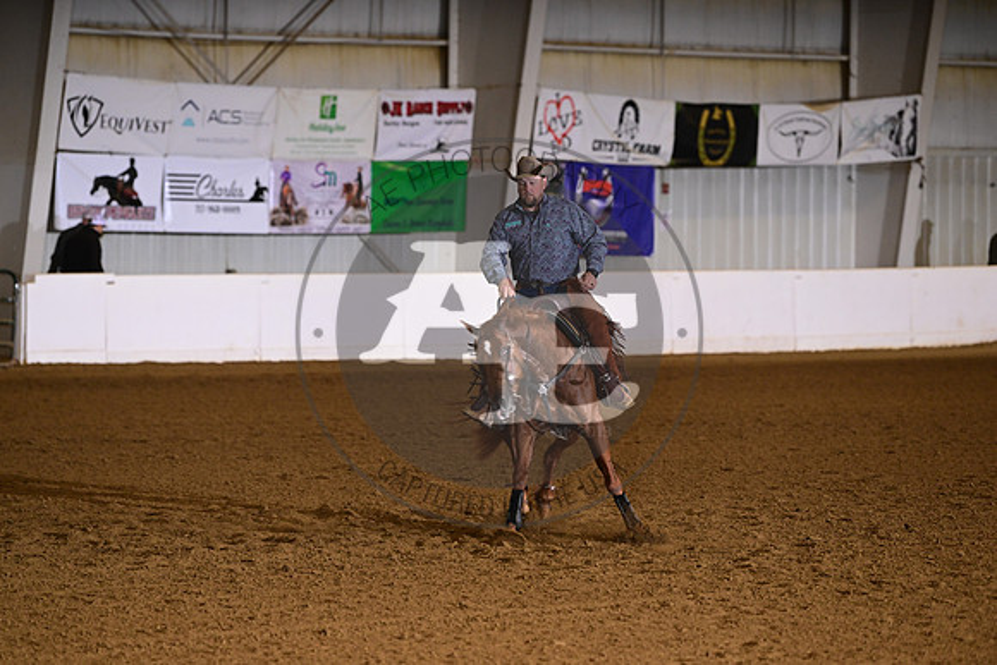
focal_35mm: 200
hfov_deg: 10.3
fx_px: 5540
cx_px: 498
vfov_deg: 6.9
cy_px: 332
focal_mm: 200
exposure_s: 1/200
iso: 2000
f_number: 4
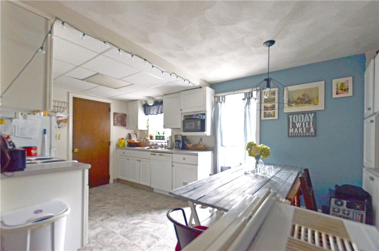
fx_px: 158
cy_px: 126
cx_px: 190
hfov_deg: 100.5
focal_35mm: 15
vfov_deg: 77.1
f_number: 4
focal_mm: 10
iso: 800
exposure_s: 1/60
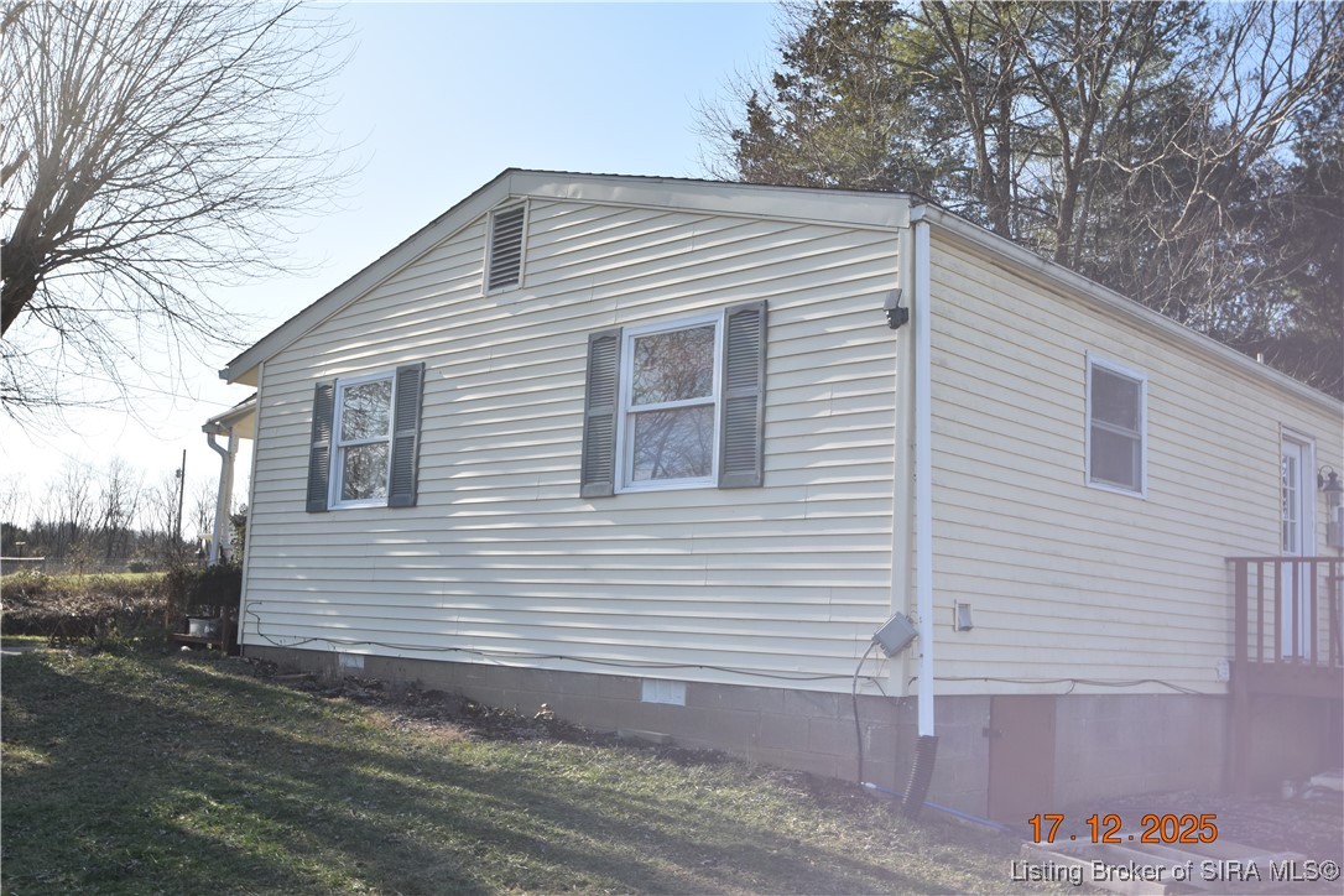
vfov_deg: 36.9
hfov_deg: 53.1
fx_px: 1344
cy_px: 448
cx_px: 672
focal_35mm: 36
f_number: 9
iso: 200
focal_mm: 24
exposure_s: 1/320
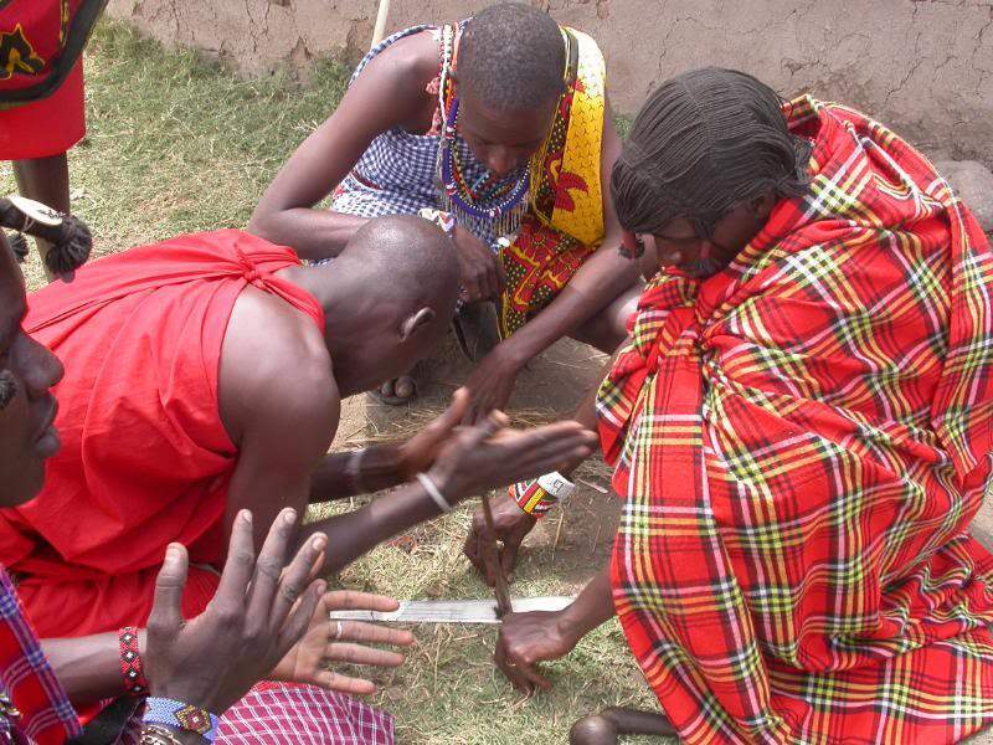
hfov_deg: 49.0
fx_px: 1090
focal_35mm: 38
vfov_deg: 37.7
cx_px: 496
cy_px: 372
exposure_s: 1/146
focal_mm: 7.85
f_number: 4.7
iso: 100
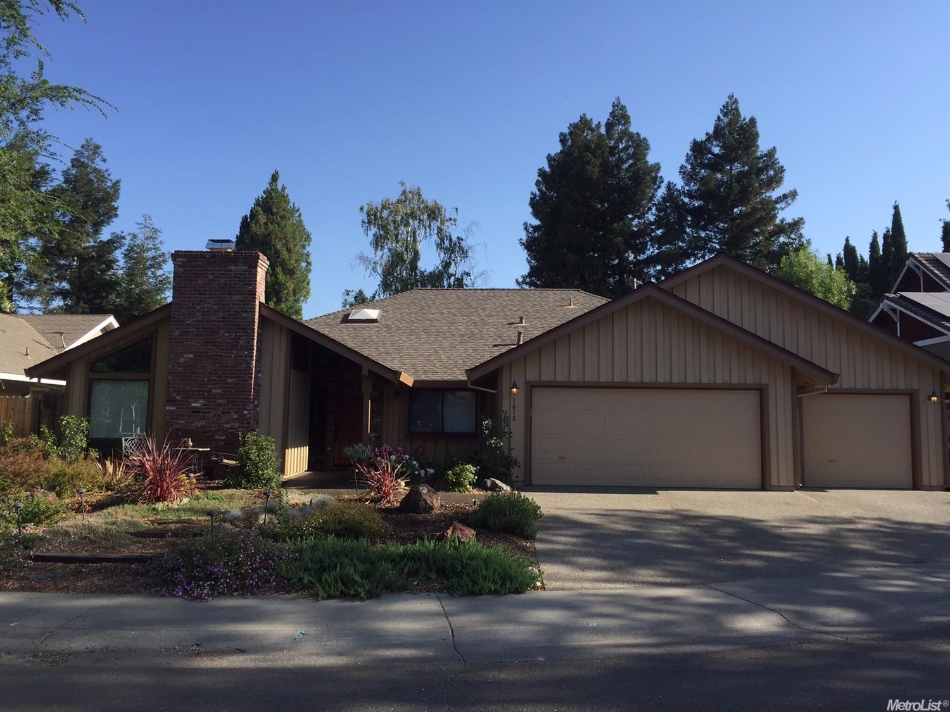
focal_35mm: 29
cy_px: 356
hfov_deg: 61.7
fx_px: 796
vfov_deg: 48.2
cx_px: 475
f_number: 2.2
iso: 32
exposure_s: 1/1276
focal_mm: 4.15
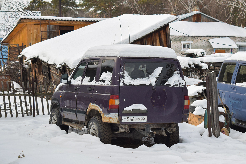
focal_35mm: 82
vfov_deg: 16.6
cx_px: 123
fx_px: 564
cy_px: 82
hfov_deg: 24.6
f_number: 6.3
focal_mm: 55
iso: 800
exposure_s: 1/800
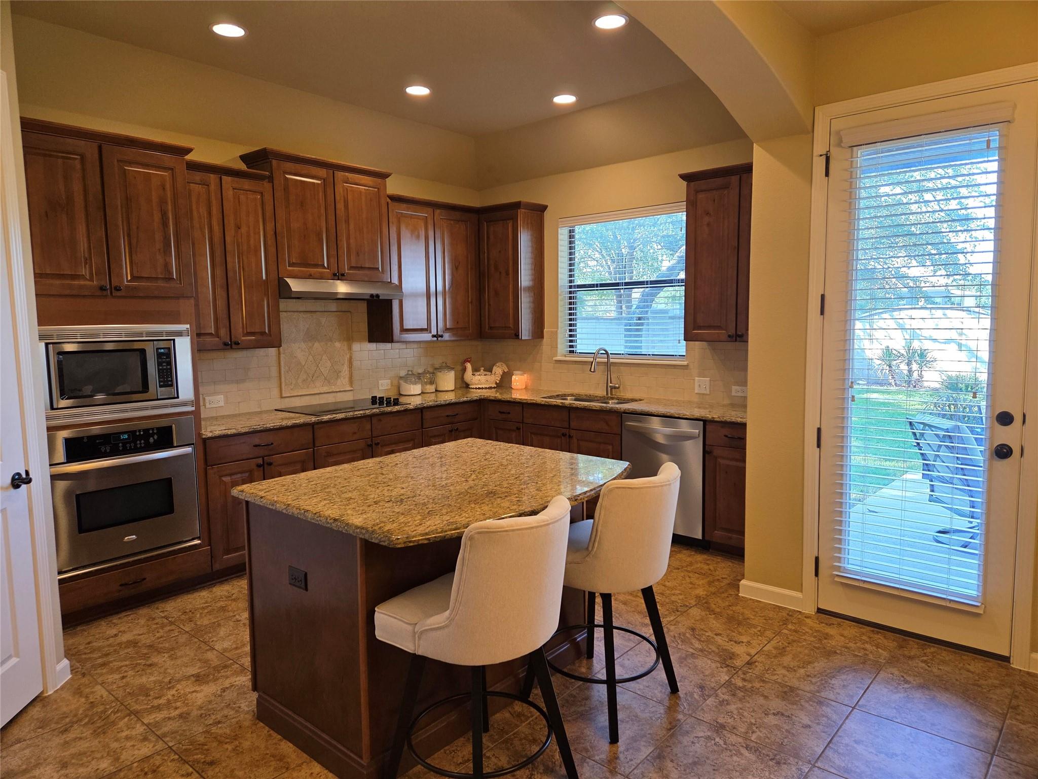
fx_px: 690
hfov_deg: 73.9
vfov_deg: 58.9
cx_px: 519
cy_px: 390
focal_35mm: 23
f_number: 1.8
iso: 200
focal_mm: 5.4
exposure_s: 1/120
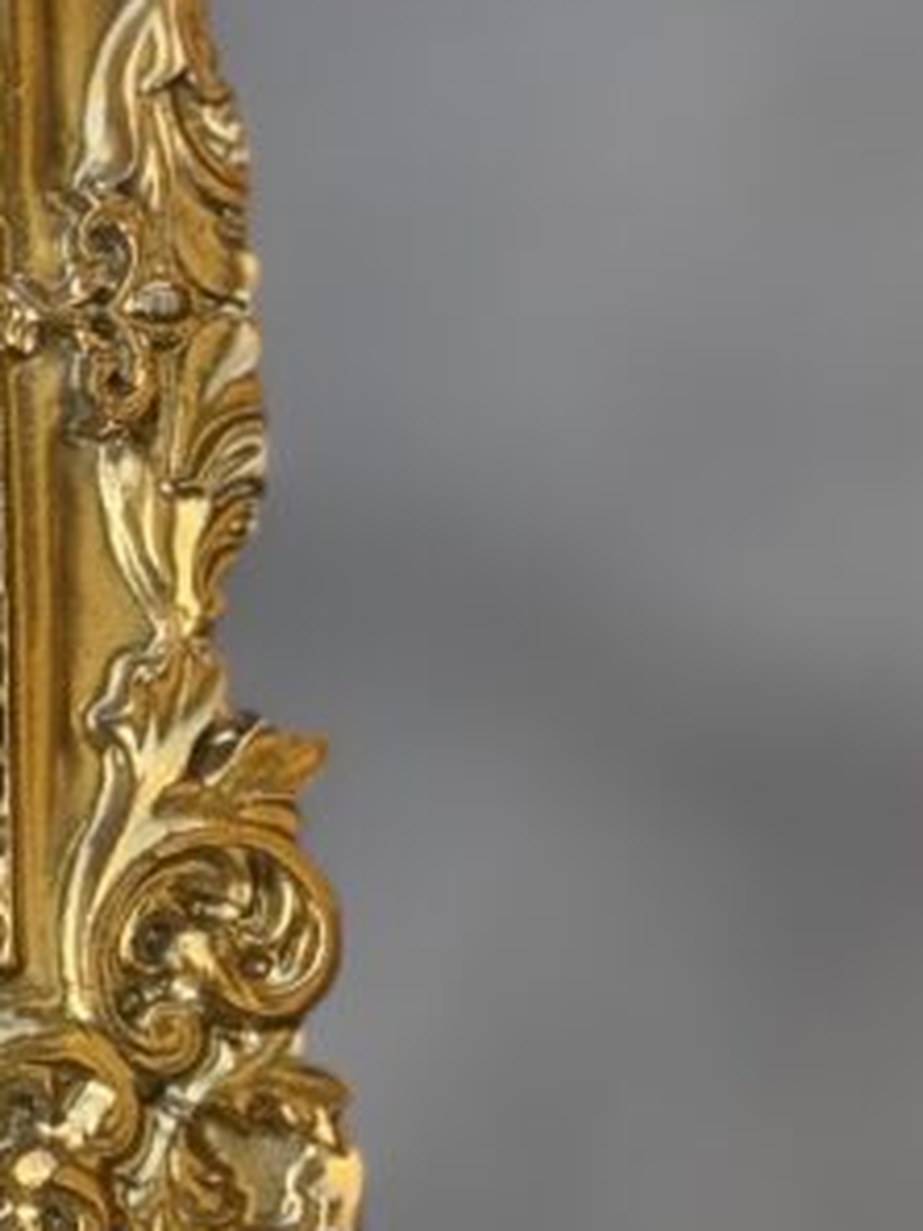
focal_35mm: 180
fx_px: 6399
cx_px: -536
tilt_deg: -60.4
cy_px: 216
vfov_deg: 10.9
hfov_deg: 8.1
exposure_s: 1/247
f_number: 1.6
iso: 32
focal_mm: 5.96
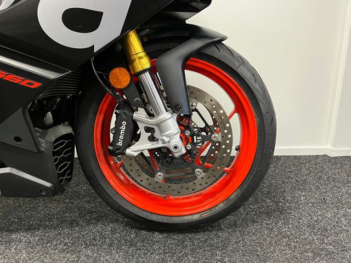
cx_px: 176
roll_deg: +0.2
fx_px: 264
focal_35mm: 26
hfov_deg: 67.3
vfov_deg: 53.1
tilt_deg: -14.9
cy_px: 132
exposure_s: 1/50
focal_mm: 5.1
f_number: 1.6
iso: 400
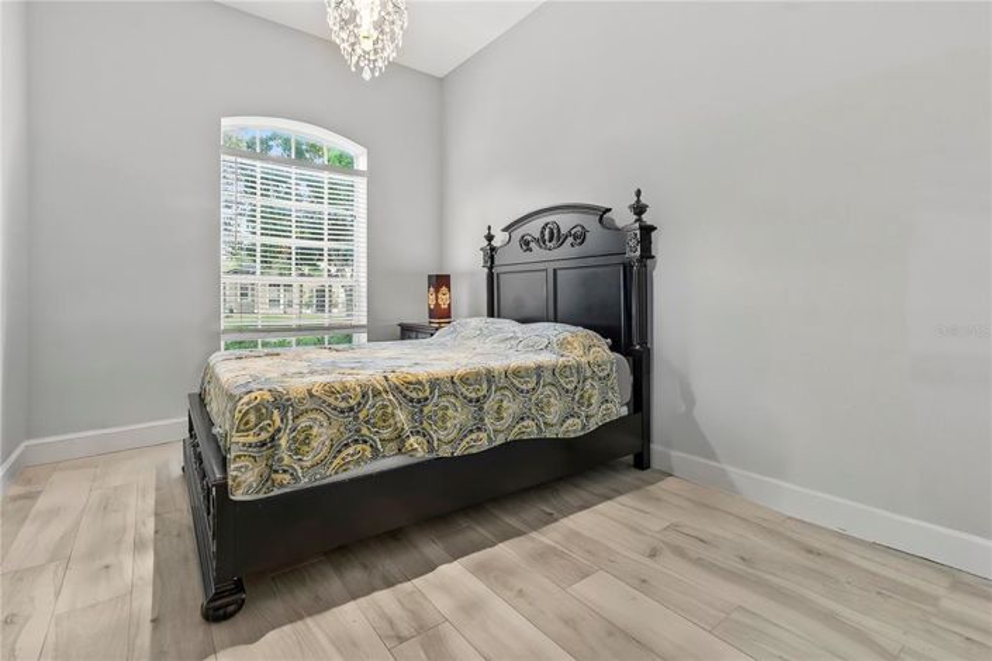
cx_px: 496
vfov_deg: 73.7
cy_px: 330
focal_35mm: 16
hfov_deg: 96.7
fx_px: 441
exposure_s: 6
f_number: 8
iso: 100
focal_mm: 16
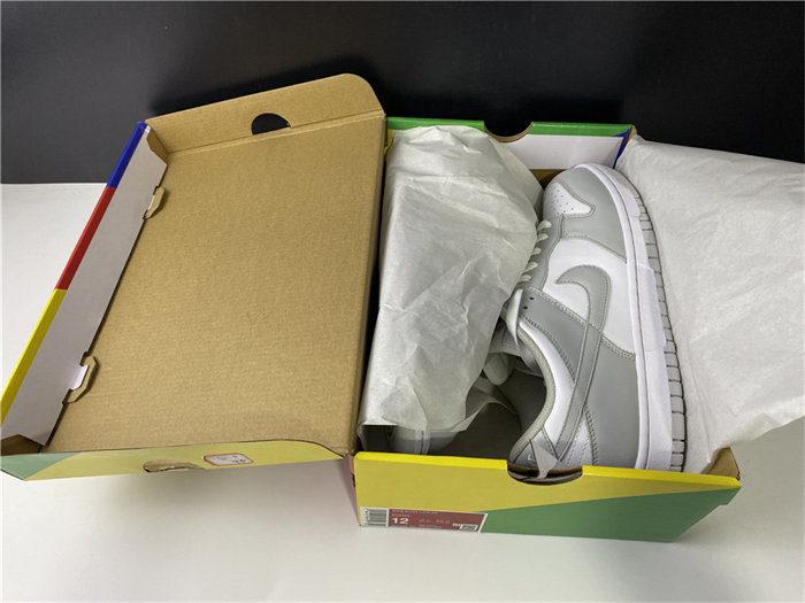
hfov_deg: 67.3
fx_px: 605
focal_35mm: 26
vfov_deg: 53.1
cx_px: 402
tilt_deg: -49.1
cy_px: 302
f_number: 1.8
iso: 125
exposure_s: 1/88
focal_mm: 4.25
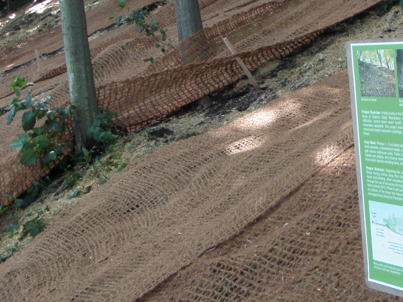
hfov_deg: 21.0
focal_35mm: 93
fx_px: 1083
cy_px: 74
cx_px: 277
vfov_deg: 15.8
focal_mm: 6.7
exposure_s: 1/30
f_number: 3.5
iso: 100
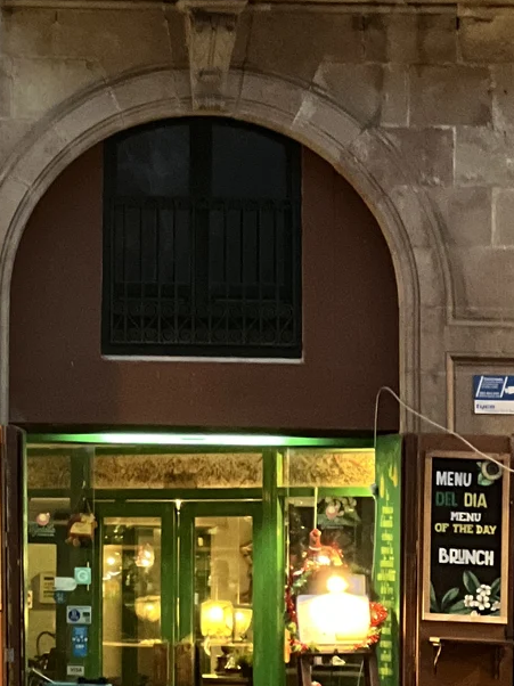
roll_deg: -1.3
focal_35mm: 239
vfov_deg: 8.3
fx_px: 4735
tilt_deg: +6.7
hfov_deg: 6.1
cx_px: -271
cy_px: 154
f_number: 2.8
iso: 400
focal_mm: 9
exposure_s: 1/14
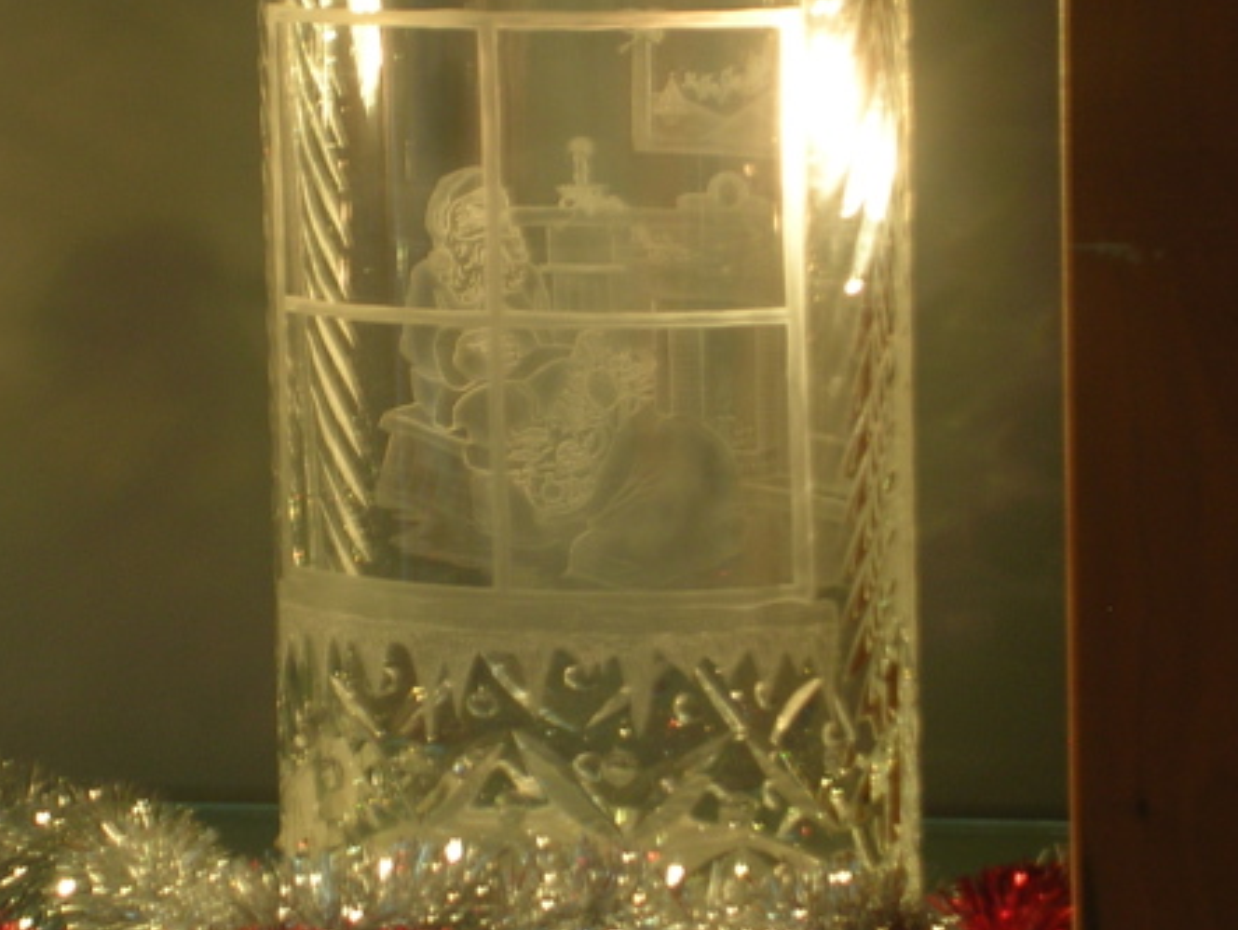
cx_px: 442
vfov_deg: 9.0
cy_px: 352
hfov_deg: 11.9
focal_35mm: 166
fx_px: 5942
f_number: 4.9
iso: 50
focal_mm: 17.4
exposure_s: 1/5.6
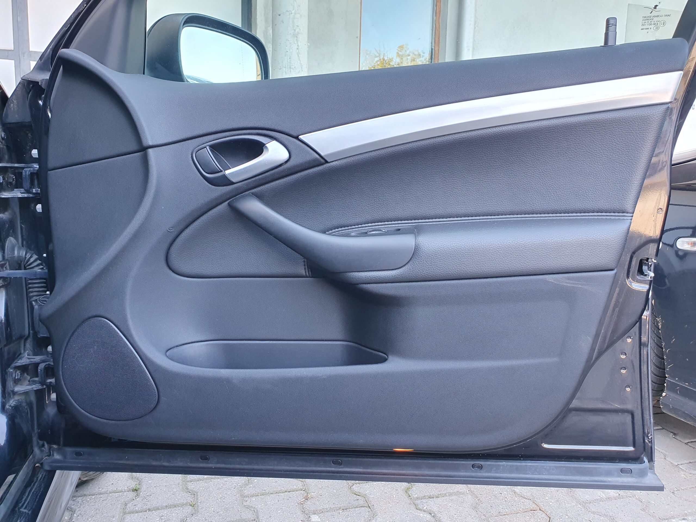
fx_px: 523
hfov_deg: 67.3
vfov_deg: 53.1
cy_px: 261
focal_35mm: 26
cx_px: 348
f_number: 2.4
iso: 125
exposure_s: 1/100
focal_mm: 4.32
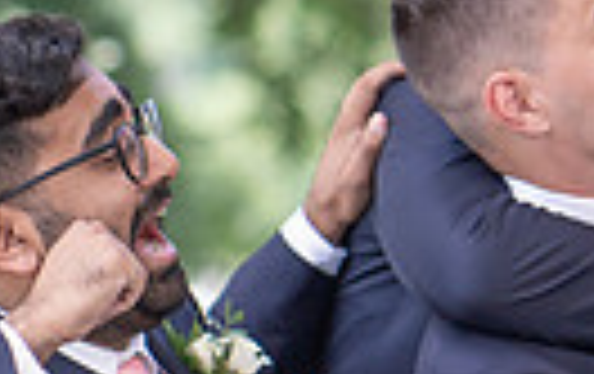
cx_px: 807
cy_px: 346
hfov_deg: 4.7
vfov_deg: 3.0
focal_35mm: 444
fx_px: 7200
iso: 100
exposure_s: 1/1000
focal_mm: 85
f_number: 2.2
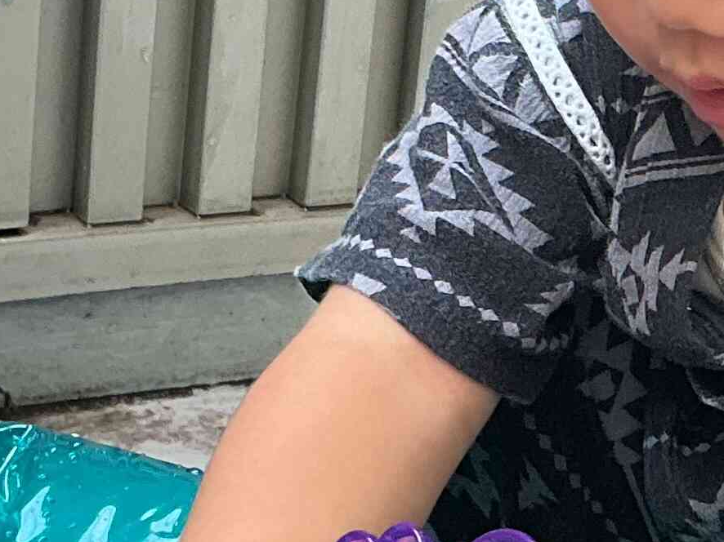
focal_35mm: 132
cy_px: 323
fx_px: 2760
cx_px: 554
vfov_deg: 11.2
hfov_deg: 14.9
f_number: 1.8
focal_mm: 3
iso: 64
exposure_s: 1/120
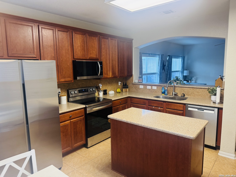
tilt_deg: -9.3
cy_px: 88
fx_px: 164
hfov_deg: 71.6
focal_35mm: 24
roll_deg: +0.9
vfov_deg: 56.8
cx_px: 118
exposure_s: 1/60
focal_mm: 6.76
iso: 200
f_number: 1.78
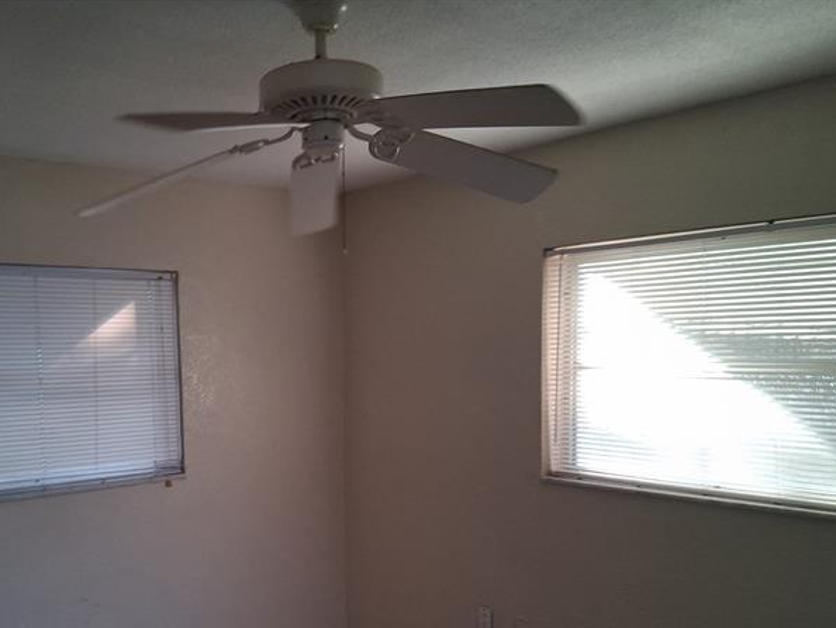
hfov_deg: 51.8
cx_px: 291
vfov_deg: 40.2
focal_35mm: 35
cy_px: 420
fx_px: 846
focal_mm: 3.98
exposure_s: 1/100
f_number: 1.8
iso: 125
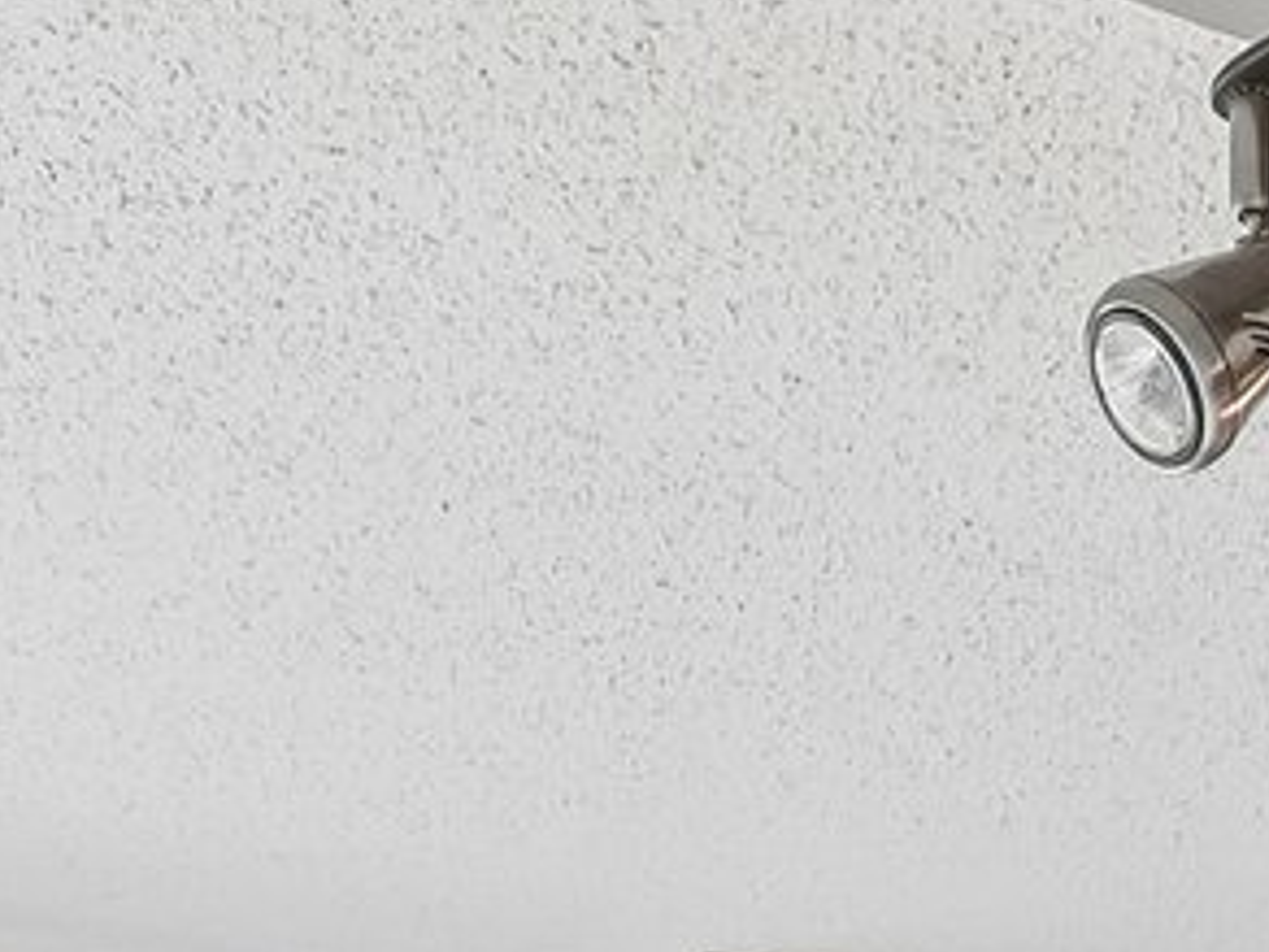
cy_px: 2376
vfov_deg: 11.7
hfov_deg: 18.9
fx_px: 3703
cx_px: 1269
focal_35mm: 101
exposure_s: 1/50
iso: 400
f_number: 6.3
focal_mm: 10
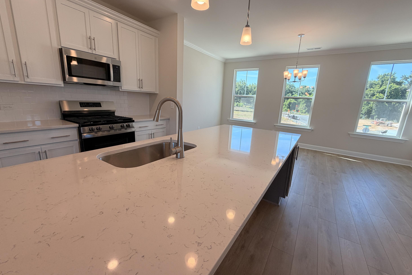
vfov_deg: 77.3
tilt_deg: -12.3
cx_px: 209
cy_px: 138
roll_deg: -2.1
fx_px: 172
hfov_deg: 100.4
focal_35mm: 15
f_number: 2.2
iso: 64
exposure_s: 1/120
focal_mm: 2.22
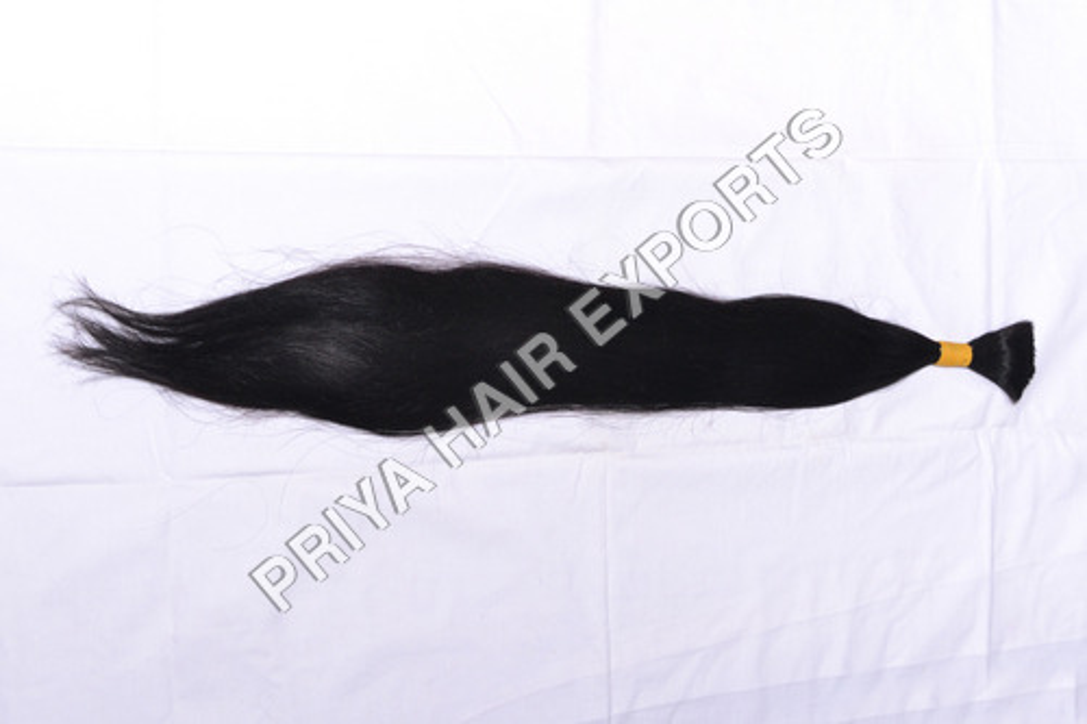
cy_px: 362
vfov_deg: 28.1
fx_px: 1449
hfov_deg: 41.1
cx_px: 544
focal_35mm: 48
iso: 1600
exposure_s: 1/125
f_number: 9
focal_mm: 32
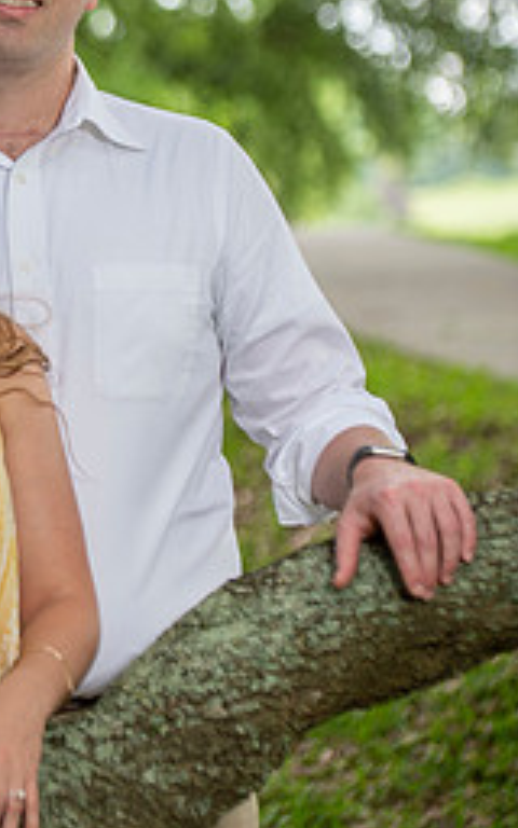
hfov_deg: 8.5
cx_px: 44
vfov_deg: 13.6
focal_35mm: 154
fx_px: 3478
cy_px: 353
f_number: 2.8
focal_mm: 86
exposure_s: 1/100
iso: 125
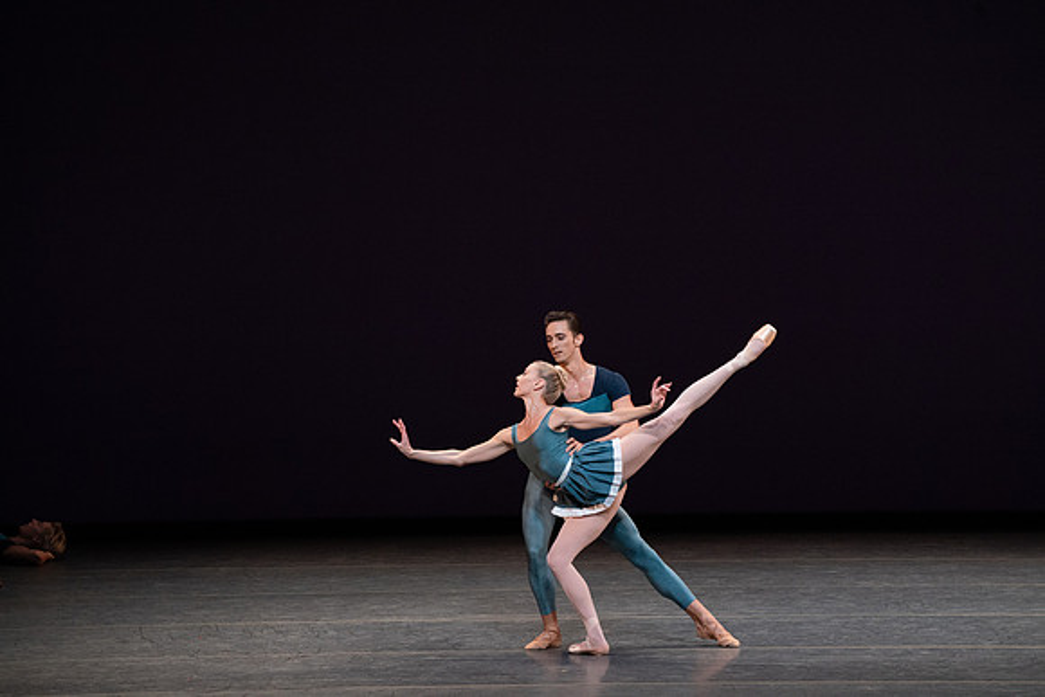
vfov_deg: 5.2
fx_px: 7694
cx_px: 522
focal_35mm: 265
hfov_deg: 7.8
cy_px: 348
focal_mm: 265
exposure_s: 1/400
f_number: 8
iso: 5000
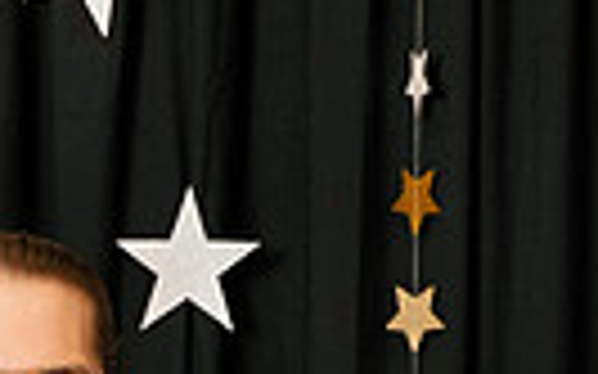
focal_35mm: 248
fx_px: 4040
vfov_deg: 5.1
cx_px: -54
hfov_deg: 8.4
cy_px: 933
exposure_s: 1/125
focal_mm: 48
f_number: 8
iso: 800
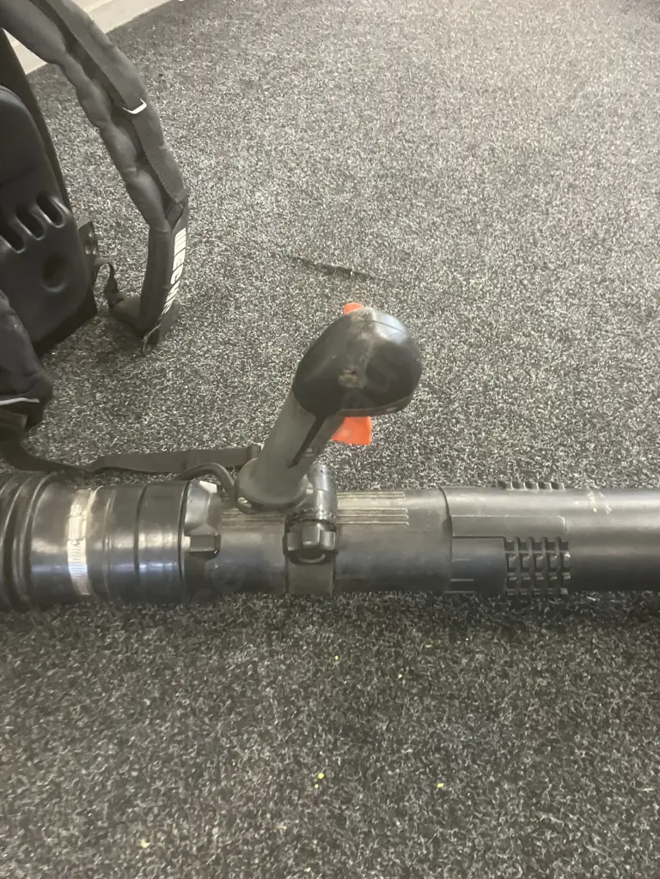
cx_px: 330
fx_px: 712
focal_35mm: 28
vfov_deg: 63.4
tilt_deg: -43.4
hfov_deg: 49.7
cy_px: 440
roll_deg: -0.7
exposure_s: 1/25
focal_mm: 3.99
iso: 500
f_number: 1.8
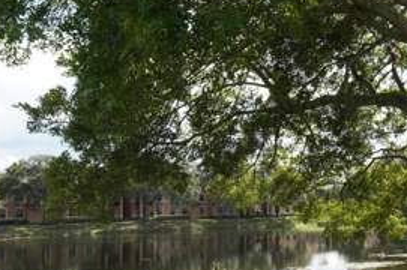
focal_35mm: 55
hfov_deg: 35.3
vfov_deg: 24.5
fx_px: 621
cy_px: 172
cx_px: 318
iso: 320
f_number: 20
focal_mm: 31
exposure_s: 1/40
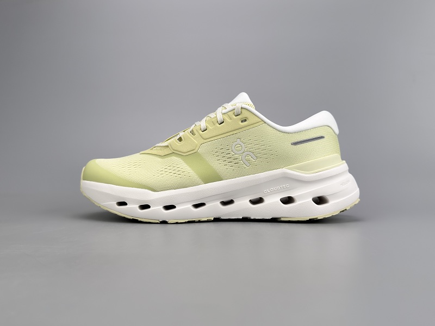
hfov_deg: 52.6
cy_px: 163
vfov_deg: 40.7
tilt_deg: -0.5
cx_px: 218
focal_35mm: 35
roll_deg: +0.7
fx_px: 440
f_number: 1.78
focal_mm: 6.76
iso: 100
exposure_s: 1/883
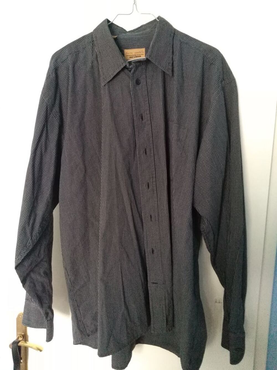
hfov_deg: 53.1
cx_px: 138
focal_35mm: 26
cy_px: 185
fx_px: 277
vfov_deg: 67.3
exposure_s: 1/15
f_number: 2.2
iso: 1433
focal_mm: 3.46
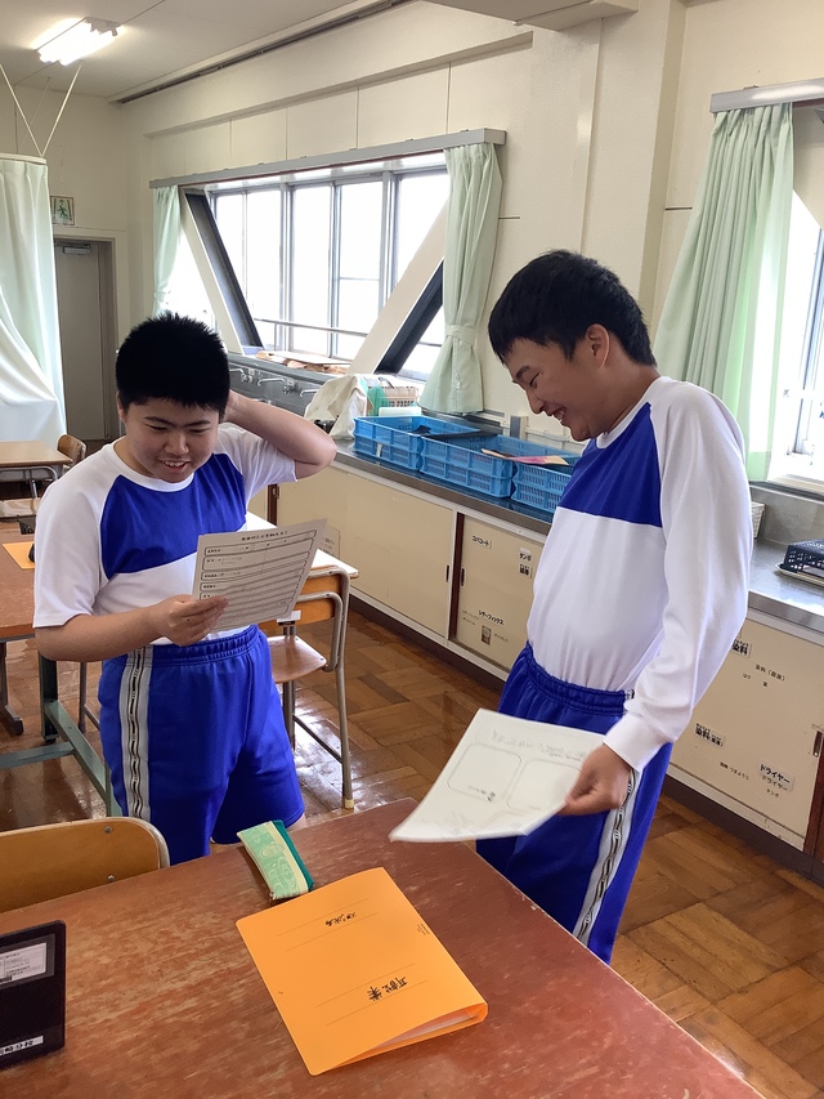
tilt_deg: -15.4
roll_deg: -3.1
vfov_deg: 58.3
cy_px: 550
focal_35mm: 31
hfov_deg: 45.5
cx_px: 412
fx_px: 984
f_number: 2.4
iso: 64
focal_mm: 3.3
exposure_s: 1/120
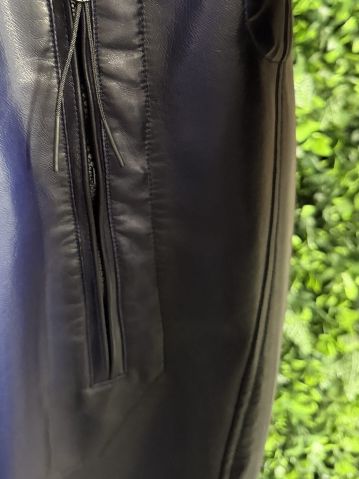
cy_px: 101
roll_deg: -0.7
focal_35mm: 43
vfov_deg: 42.1
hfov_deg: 32.7
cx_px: 72
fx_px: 595
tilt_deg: -15.7
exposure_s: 1/32
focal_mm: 6.76
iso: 1000
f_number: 1.78
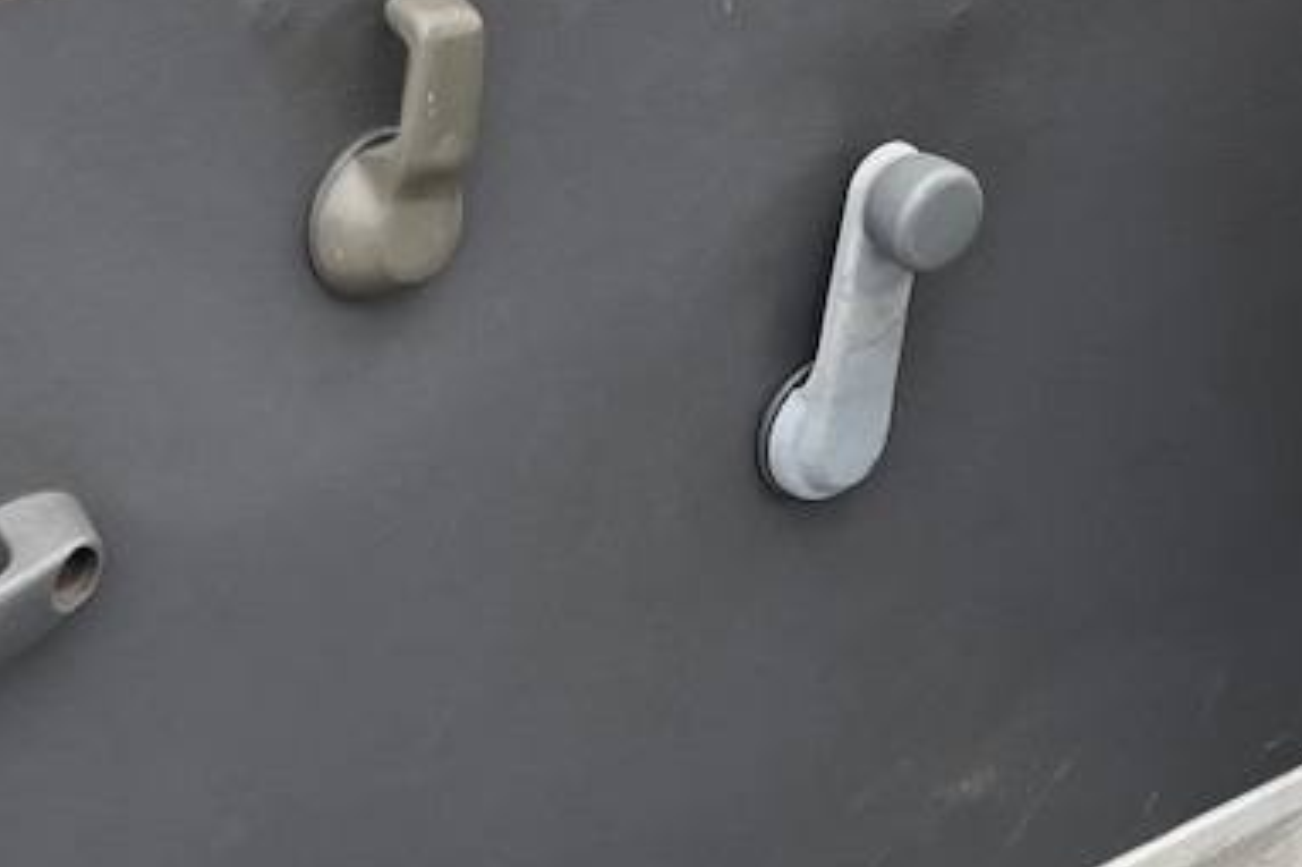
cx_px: 456
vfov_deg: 15.2
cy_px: 1010
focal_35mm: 87
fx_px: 3145
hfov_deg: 23.3
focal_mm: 5.1
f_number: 1.6
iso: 32
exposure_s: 1/173
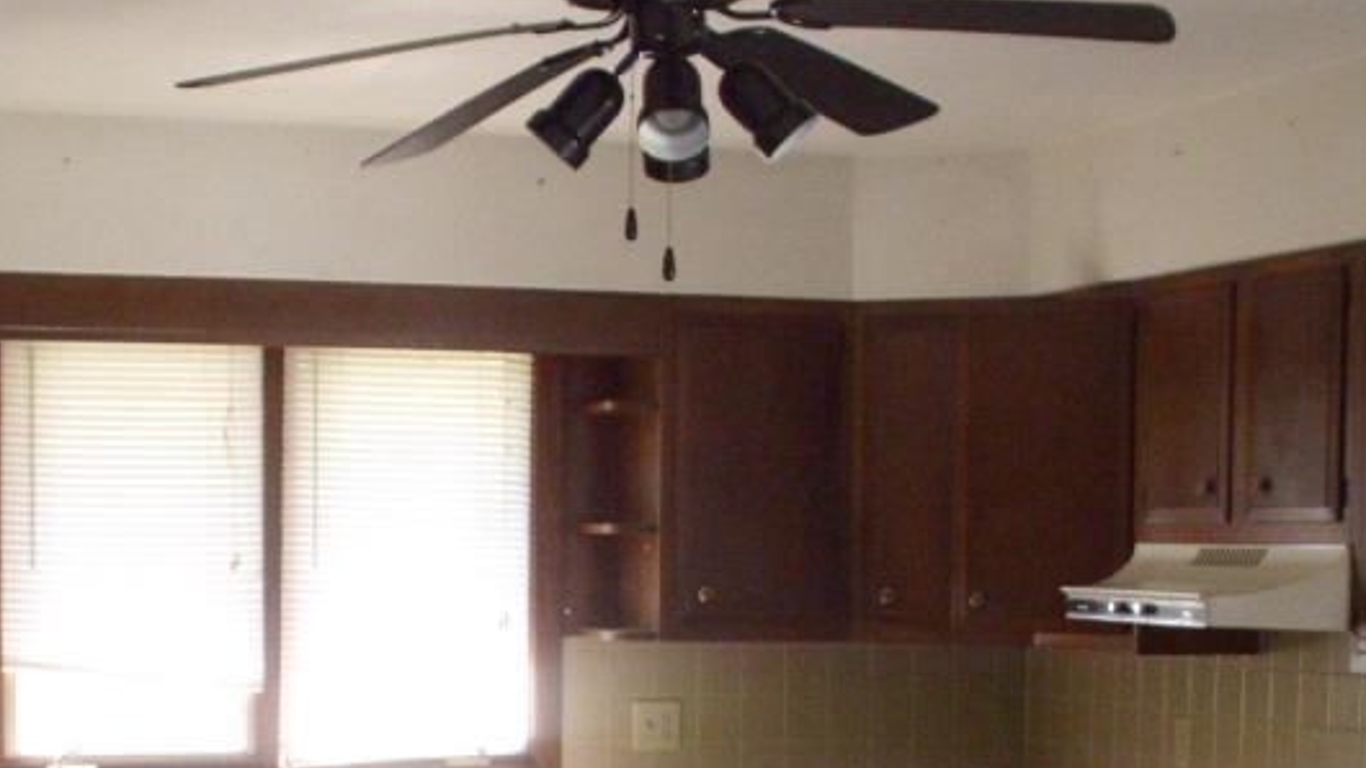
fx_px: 2897
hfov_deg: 26.5
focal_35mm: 80
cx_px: 598
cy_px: 796
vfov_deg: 14.8
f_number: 2.9
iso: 400
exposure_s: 1/60
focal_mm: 6.3
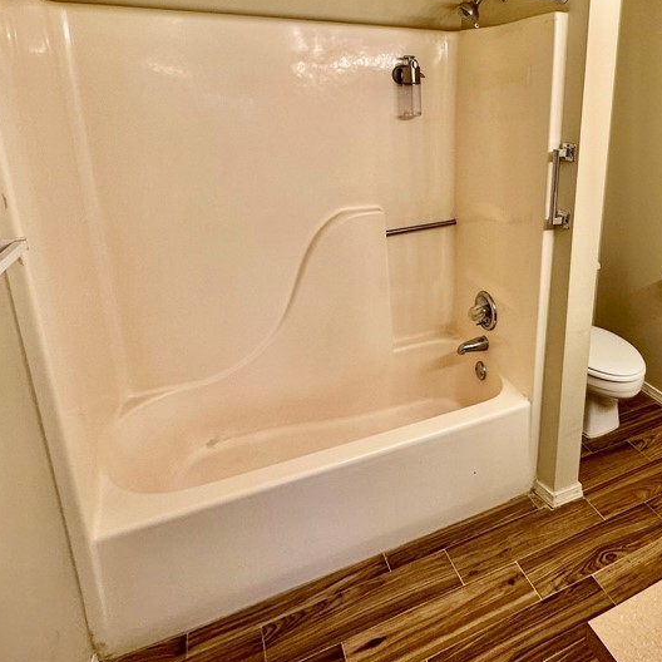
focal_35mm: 24
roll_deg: -1.0
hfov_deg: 62.5
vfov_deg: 63.5
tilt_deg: -14.0
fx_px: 519
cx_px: 469
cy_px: 226
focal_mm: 2.22
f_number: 2.2
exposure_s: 1/120
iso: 125
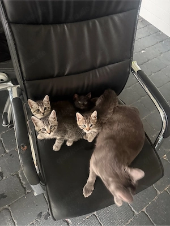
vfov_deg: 71.6
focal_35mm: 24
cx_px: 85
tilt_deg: -58.8
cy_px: 113
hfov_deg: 56.8
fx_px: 157
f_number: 1.78
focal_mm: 6.76
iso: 1250
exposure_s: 1/30
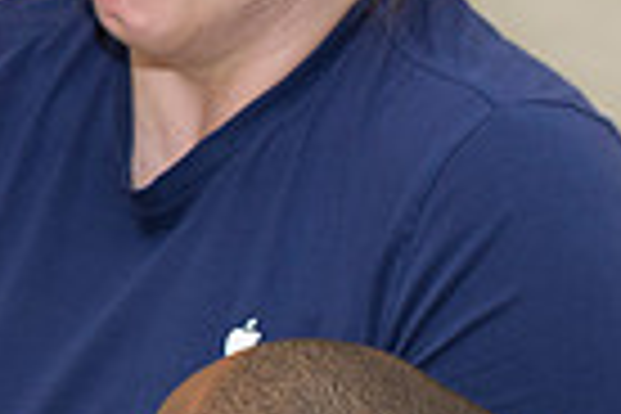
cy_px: 162
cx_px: -112
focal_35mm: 329
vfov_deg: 4.2
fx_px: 5675
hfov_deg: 6.2
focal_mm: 78
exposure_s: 1/250
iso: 1250
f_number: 5.6
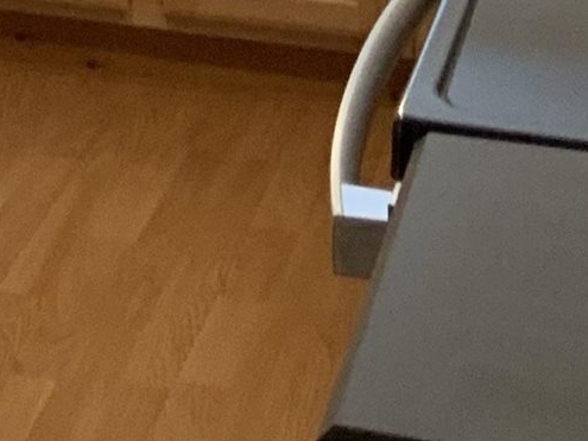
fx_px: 3057
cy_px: -713
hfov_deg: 9.8
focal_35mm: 180
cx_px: -765
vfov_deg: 7.5
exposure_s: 1/60
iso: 125
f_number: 1.8
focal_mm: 3
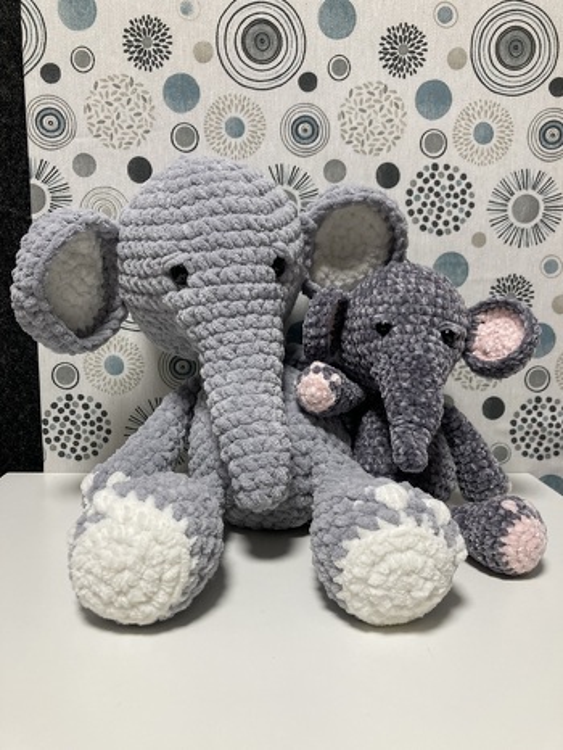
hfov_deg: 49.8
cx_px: 282
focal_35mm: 28
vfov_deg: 63.4
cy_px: 375
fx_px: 607
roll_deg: -0.3
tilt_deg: -7.1
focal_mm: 3.99
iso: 64
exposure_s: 1/50
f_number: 1.8
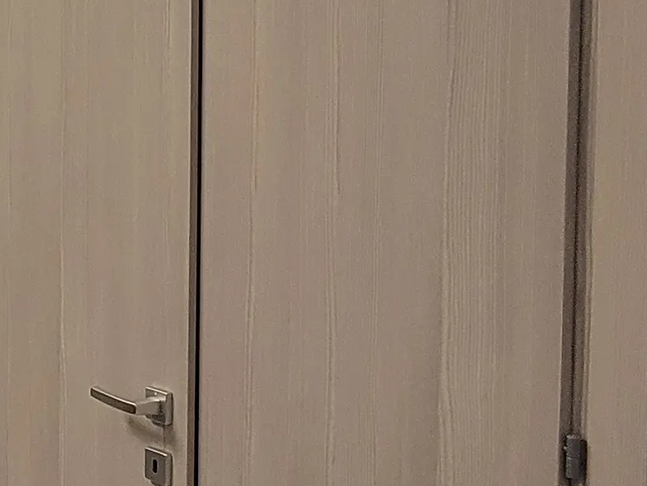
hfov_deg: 24.2
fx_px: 1234
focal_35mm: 66
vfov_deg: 22.2
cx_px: -278
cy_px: 197
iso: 250
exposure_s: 1/60
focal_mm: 2.2
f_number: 2.2
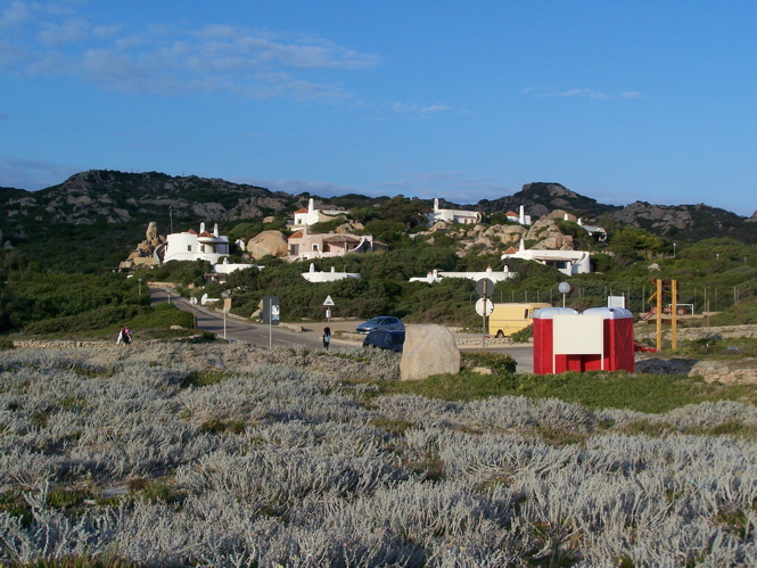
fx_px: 1115
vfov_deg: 28.6
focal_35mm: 51
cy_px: 284
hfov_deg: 37.5
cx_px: 378
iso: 80
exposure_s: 1/640
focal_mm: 8.5
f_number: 4.5
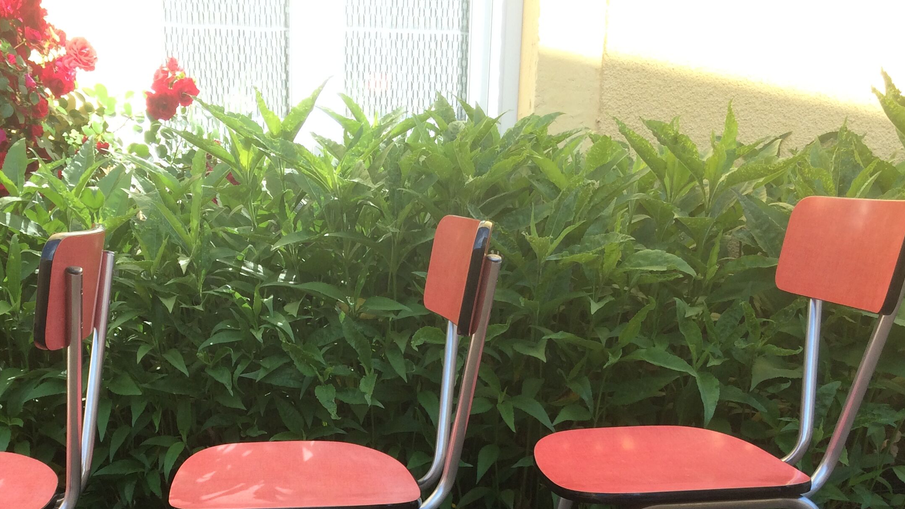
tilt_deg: -14.2
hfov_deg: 42.7
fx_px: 1152
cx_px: 356
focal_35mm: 48
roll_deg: -1.0
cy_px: 509
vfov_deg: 23.8
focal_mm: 4.15
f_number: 2.2
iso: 32
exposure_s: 1/406
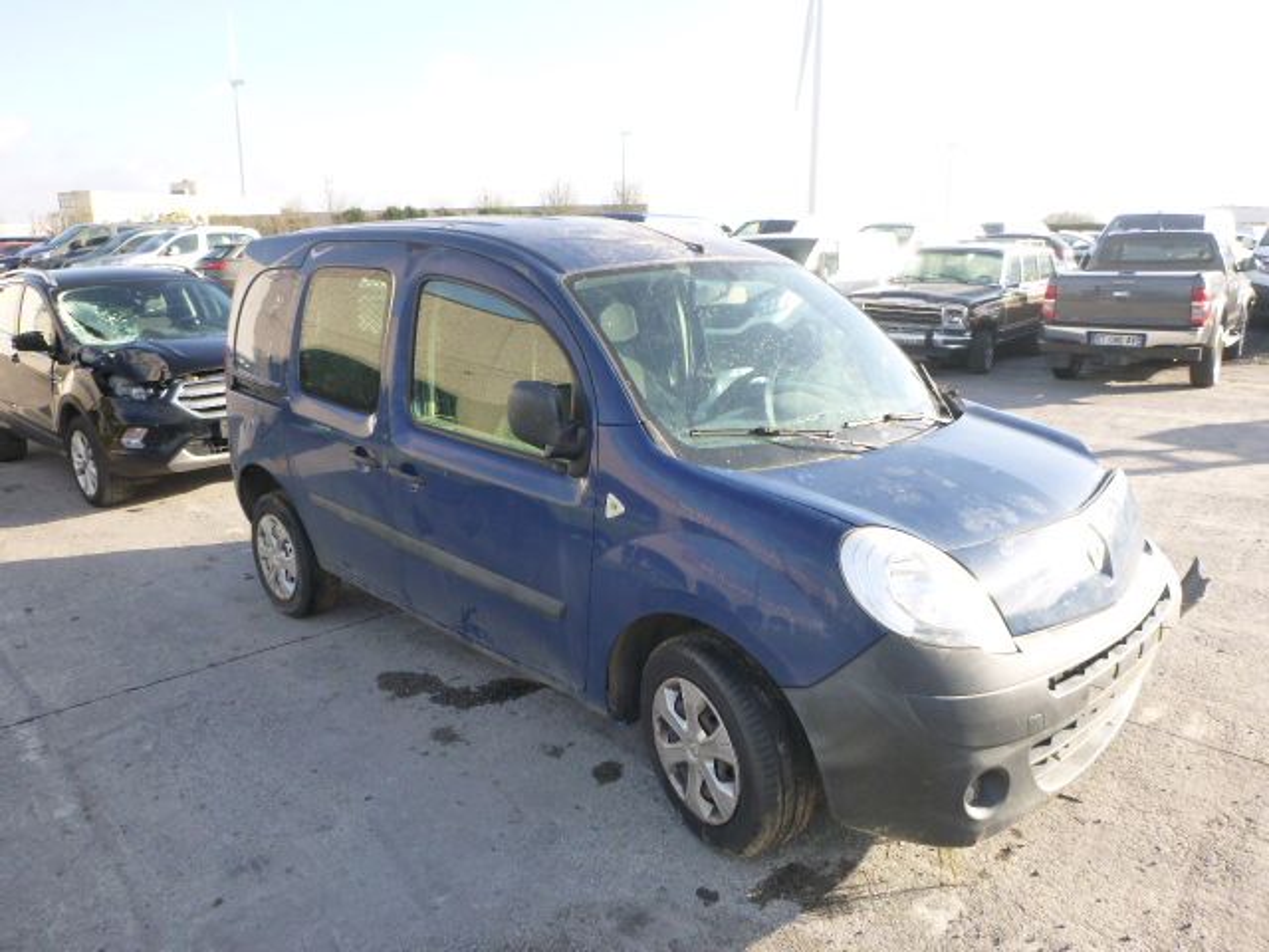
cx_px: 634
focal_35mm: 25
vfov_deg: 54.9
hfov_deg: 69.4
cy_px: 476
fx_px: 916
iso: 160
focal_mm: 4.5
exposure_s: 1/125
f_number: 3.9
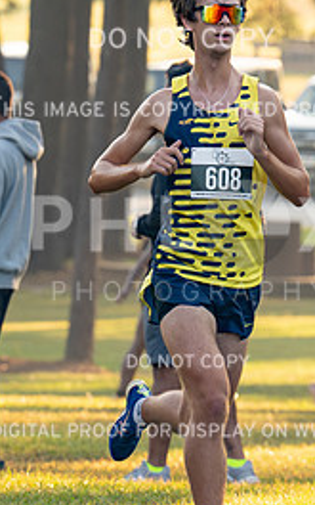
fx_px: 7719
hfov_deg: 2.3
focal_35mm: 562
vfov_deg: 3.7
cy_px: 157
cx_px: 36
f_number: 5.6
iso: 1000
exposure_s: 1/800
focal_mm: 175
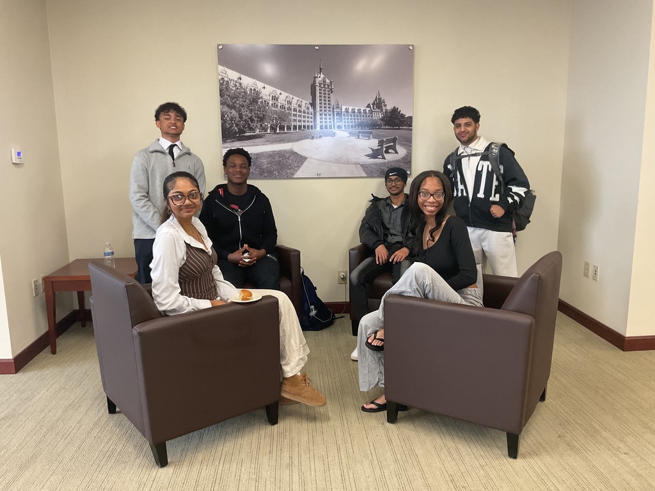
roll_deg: +0.2
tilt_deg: -10.5
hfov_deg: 61.7
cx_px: 328
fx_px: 549
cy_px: 246
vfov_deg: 48.2
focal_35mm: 29
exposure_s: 1/60
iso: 160
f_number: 1.8
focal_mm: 3
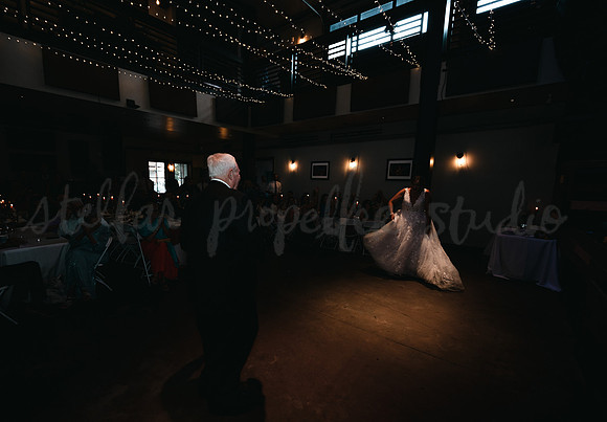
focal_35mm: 16
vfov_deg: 75.2
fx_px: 273
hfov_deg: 95.6
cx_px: 268
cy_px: 226
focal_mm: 14.5
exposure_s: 1/100
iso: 1000
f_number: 4.5
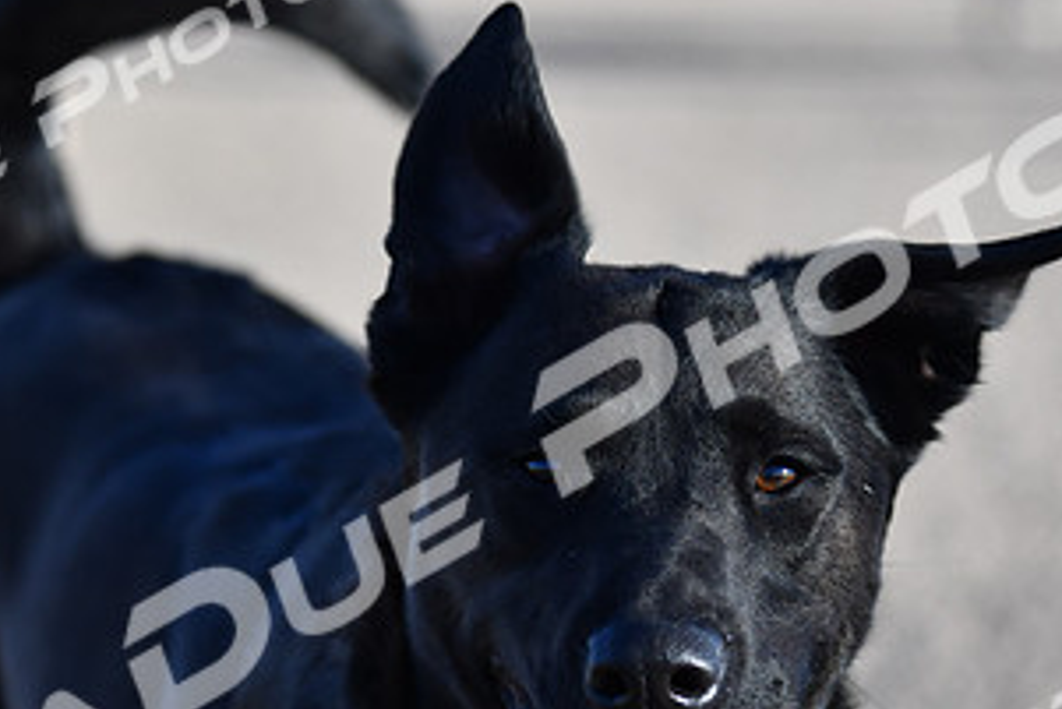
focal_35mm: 202
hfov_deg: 10.2
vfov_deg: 6.8
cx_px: 339
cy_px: 549
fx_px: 5962
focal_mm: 70
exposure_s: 1/4000
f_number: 2.8
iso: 280
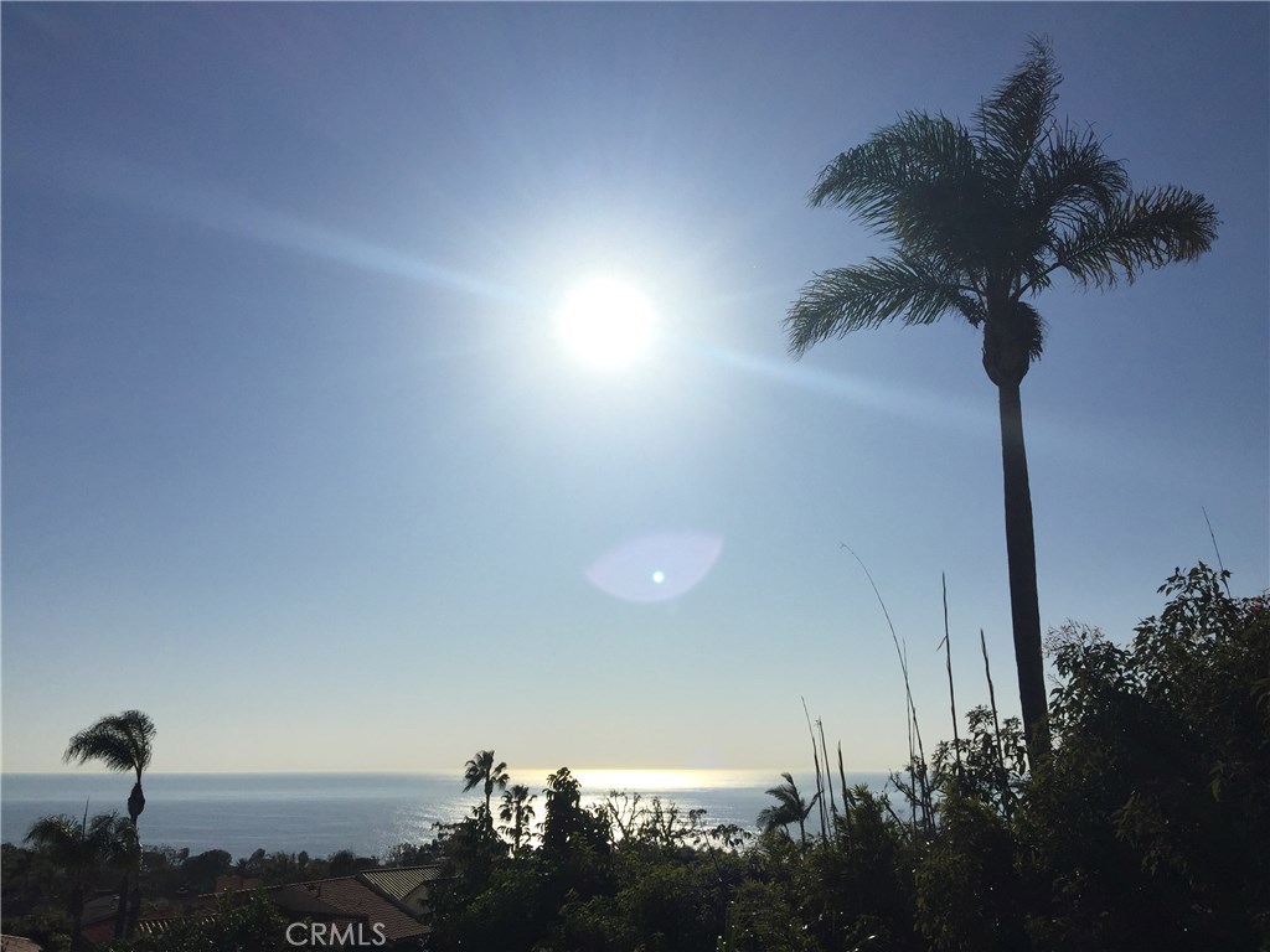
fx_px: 1064
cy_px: 476
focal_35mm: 29
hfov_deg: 61.7
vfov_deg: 48.2
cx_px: 635
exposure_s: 1/13333
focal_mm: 4.15
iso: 32
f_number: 2.2
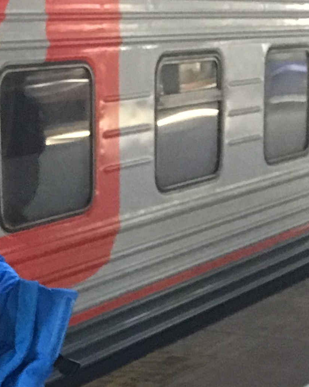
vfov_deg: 20.5
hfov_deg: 15.1
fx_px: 1063
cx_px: -175
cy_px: 274
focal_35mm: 93
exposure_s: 1/25
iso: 200
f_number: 2.2
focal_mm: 2.87
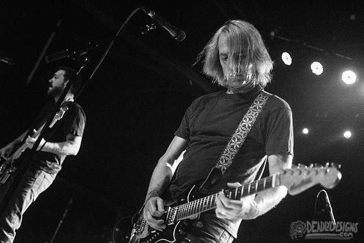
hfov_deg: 41.1
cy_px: 122
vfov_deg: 28.1
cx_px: 182
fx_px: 485
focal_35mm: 48
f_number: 2.8
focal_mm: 48
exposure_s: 1/100
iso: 6400
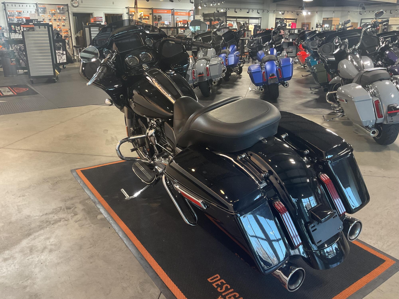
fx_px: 334
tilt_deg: -20.4
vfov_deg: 48.2
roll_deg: +1.1
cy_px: 150
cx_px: 200
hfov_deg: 61.7
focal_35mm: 29
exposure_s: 1/50
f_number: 1.8
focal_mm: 3
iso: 125
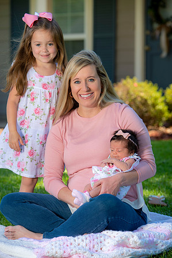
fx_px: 1006
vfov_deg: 14.7
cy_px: 129
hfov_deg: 9.8
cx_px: 86
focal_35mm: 140
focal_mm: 140
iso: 100
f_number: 5.6
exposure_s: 1/160
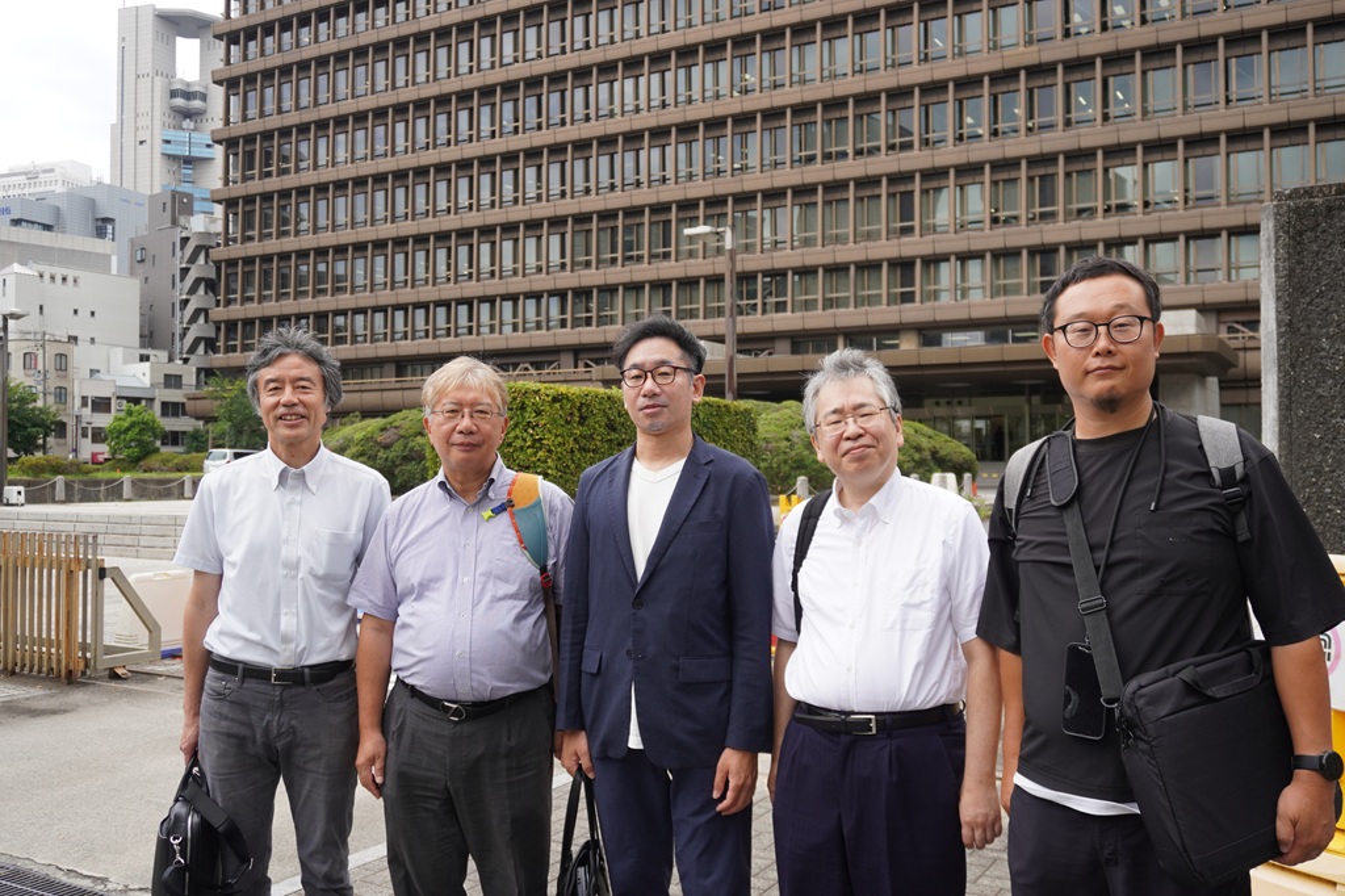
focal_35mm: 33
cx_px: 672
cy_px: 448
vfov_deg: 39.9
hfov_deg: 57.2
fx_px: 1232
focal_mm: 22
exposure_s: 1/200
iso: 100
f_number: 4.5
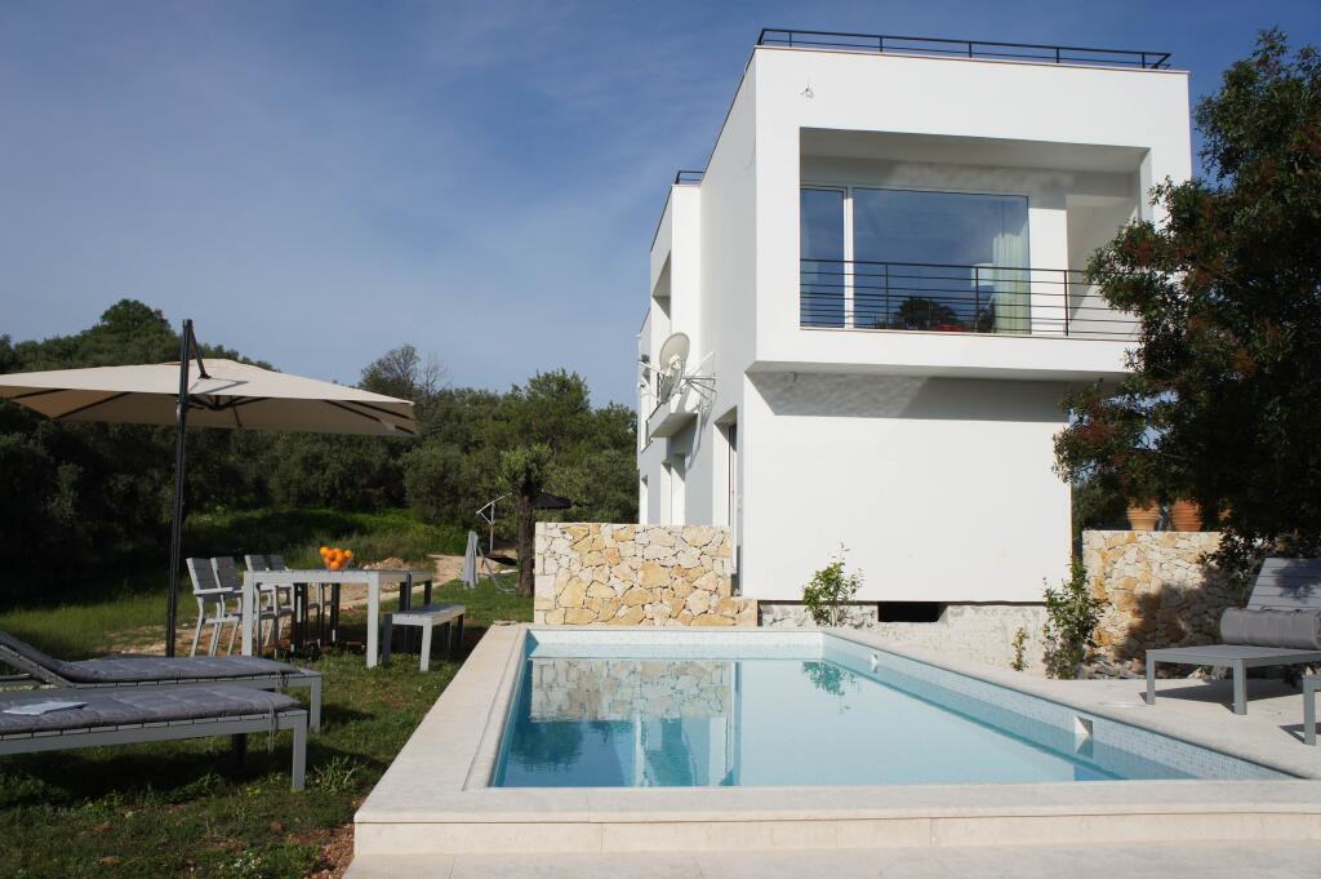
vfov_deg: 41.6
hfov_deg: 59.5
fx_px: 1155
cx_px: 660
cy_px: 440
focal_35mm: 32
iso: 200
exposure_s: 1/800
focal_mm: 21
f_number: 8
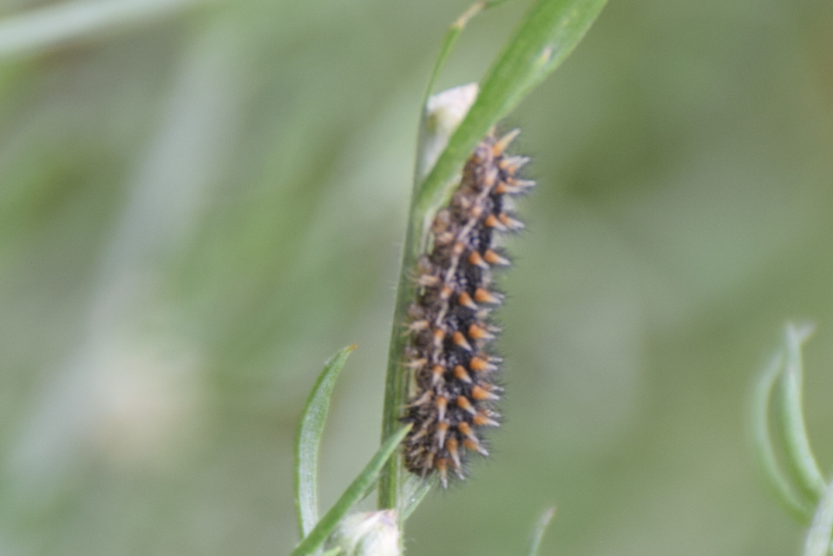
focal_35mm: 210
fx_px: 4859
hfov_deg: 9.8
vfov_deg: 6.5
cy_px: 278
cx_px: 416
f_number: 7.1
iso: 320
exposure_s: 1/60
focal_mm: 140
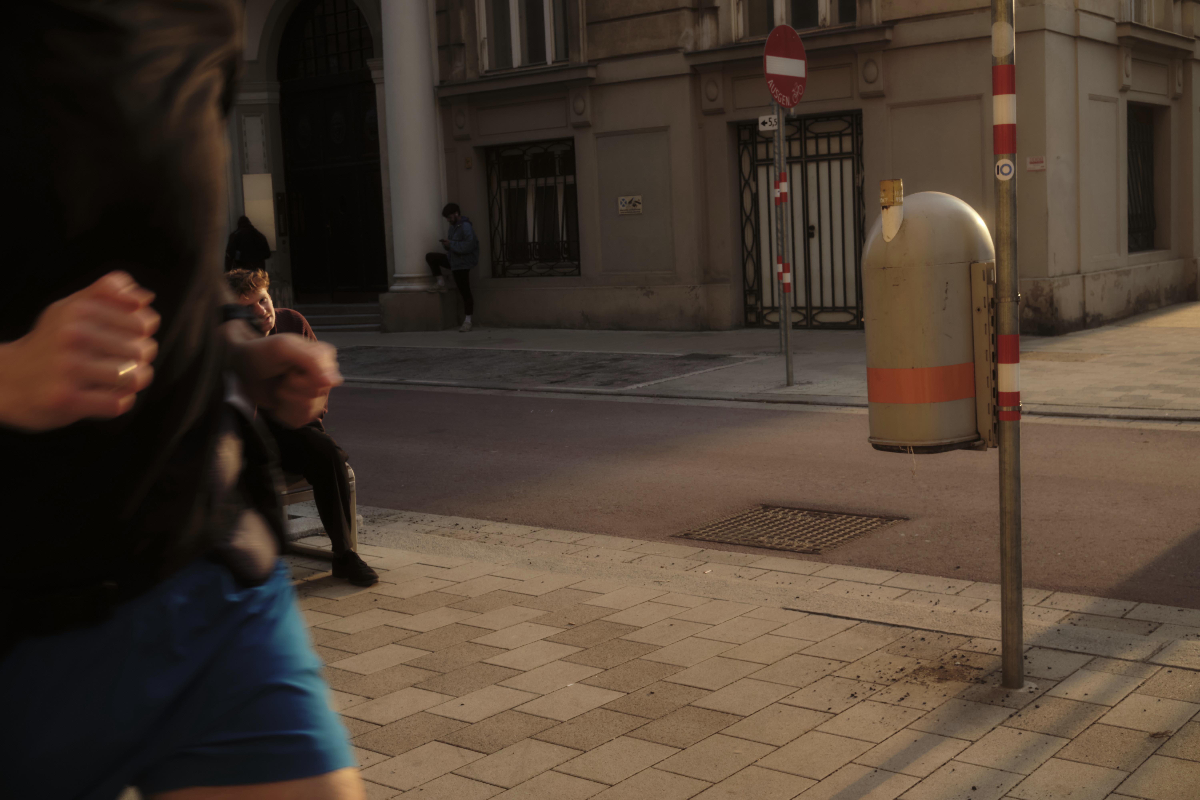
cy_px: 400
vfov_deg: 32.6
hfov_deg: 47.4
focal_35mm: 41
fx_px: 1367
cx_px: 600
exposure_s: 1/180
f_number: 8
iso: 400
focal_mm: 27
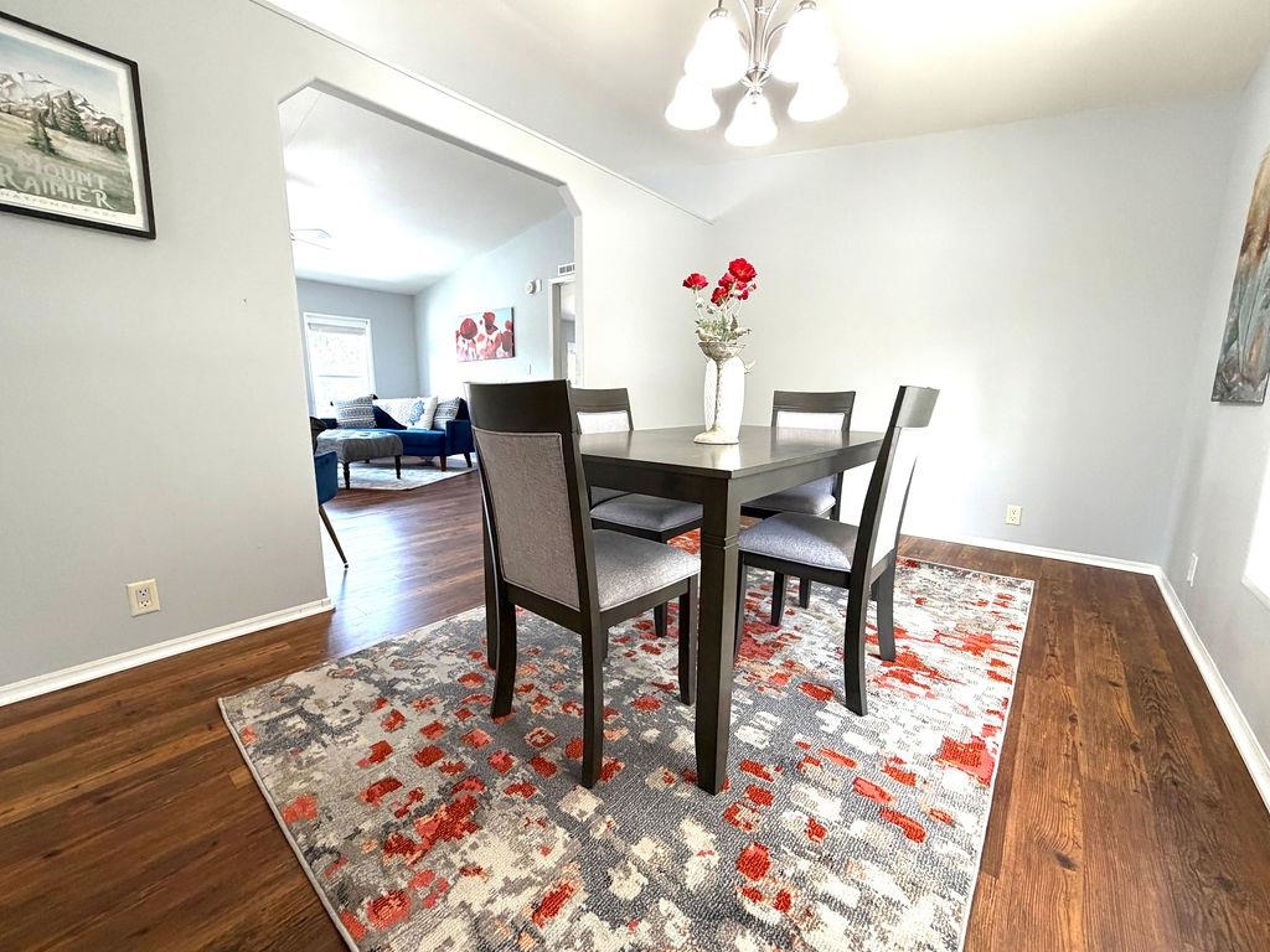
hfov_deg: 102.1
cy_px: 476
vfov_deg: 85.7
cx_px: 635
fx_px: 514
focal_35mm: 14
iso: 320
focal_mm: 2.22
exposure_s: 1/120
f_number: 2.2
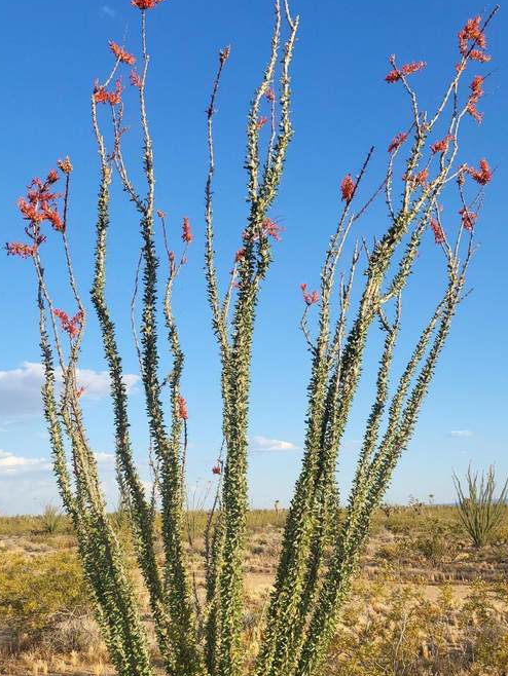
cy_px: 382
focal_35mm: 35
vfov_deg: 52.5
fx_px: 684
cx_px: 295
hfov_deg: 40.6
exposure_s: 1/1406
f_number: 1.8
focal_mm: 5
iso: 40
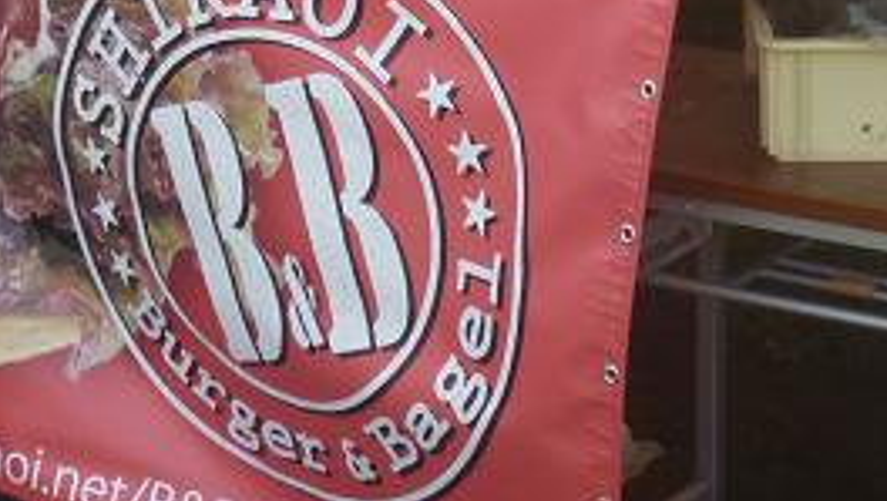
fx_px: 3060
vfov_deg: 9.1
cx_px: 438
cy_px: -259
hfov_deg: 16.5
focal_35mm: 130
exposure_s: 1/250
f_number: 4
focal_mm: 7.9
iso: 80
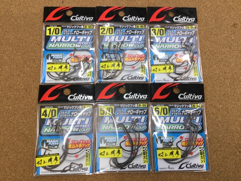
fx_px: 216
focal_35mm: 31
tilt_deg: -78.4
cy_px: 90
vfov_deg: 45.4
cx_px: 120
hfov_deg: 58.4
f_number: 2.4
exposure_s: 1/40
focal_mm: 3.3
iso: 32
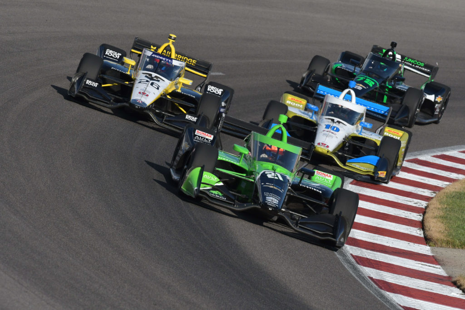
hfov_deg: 4.6
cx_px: 232
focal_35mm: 450
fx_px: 5813
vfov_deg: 3.1
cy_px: 155
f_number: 11
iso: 1000
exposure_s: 1/2500
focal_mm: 300
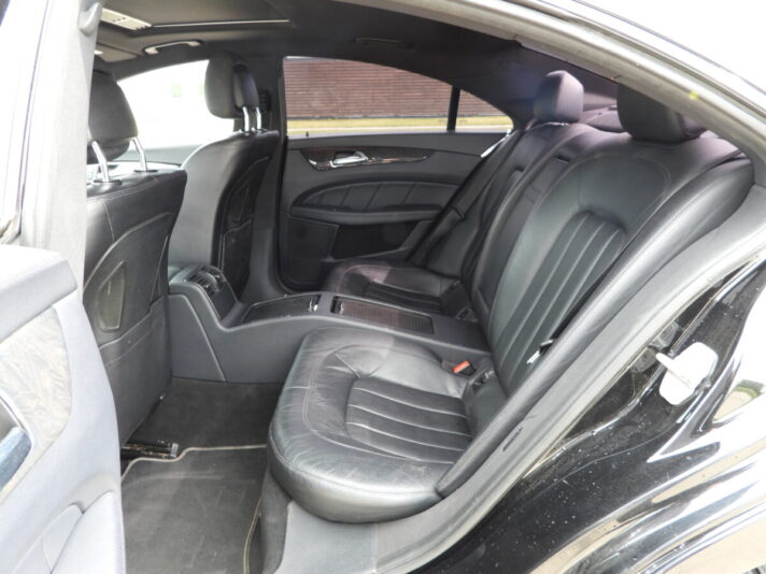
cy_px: 287
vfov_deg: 56.8
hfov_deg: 71.6
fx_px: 531
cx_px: 383
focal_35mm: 24
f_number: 2.8
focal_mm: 4.3
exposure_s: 1/30
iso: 100
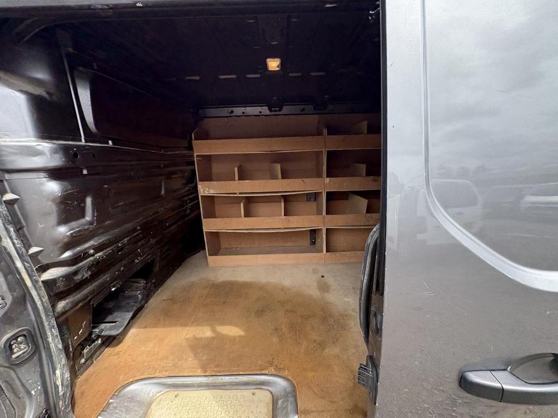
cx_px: 279
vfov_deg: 85.7
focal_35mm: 14
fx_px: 226
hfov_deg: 102.1
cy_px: 209
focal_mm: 2.22
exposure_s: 1/470
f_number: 2.2
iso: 64
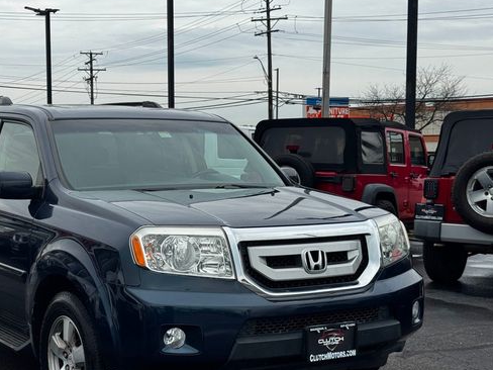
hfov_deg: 30.6
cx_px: 176
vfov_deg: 23.2
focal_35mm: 63
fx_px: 897
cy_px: 227
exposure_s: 1/3425
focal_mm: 6.76
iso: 64
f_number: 1.78
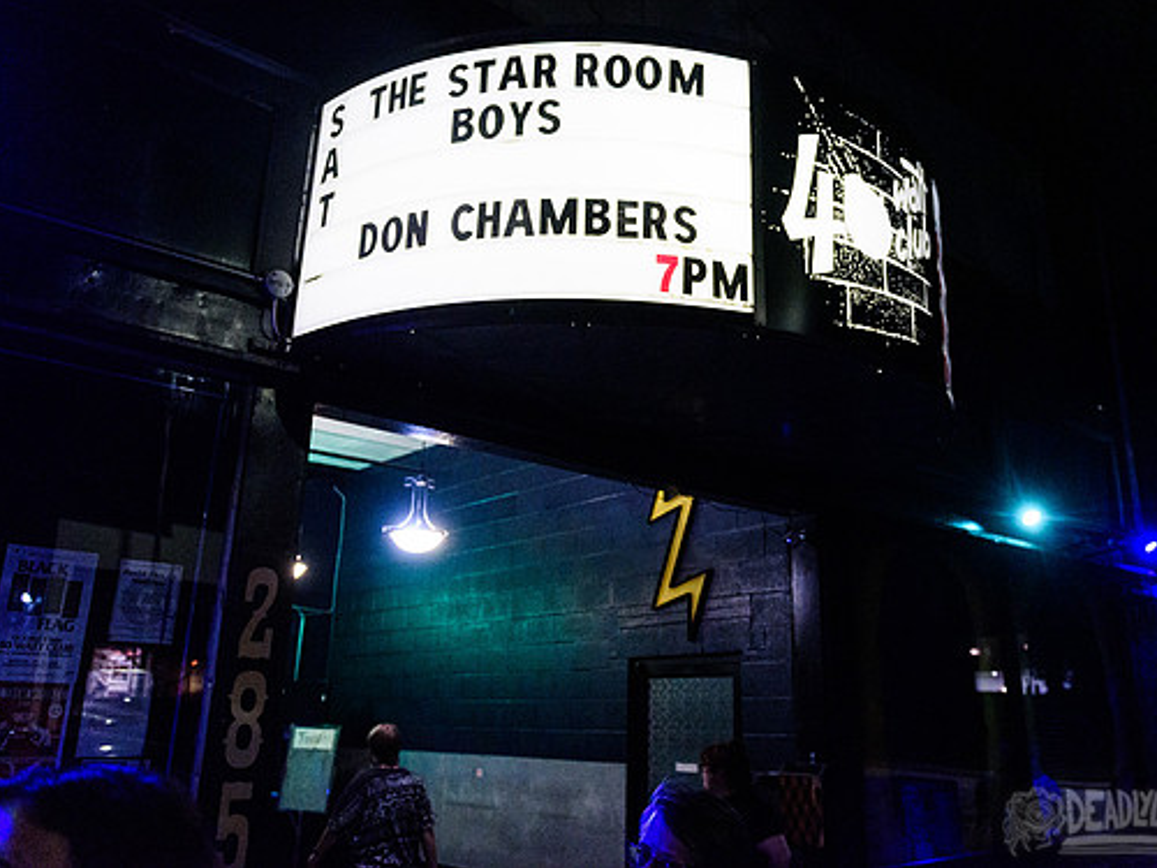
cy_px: 392
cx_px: 631
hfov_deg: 58.3
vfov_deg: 45.4
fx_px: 1036
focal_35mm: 31
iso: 3200
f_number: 3.2
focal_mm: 26
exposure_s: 1/320
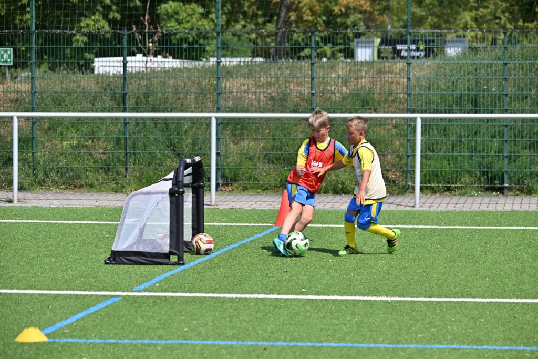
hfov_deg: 15.2
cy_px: 180
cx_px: 269
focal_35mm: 135
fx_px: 2018
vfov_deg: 10.2
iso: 160
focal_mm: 135
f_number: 5
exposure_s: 1/1600
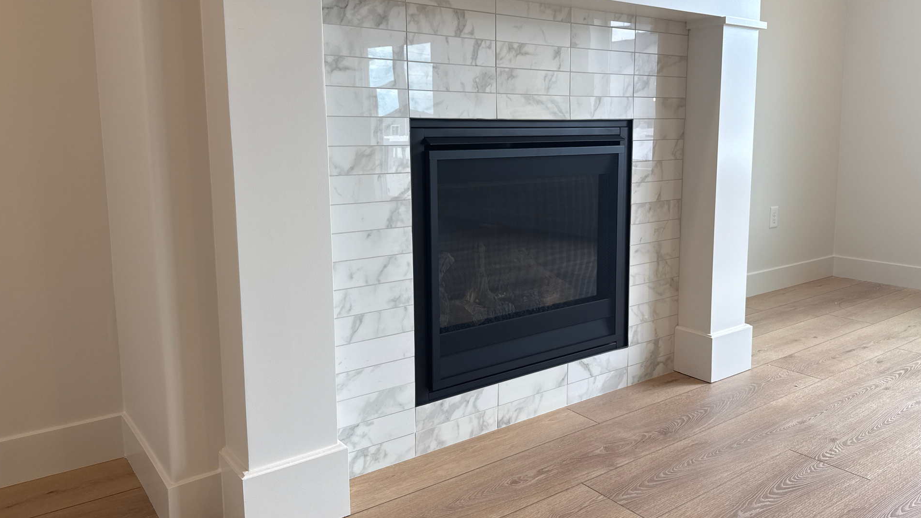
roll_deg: +0.2
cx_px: 487
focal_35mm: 28
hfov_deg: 67.9
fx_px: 684
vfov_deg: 41.4
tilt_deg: -7.5
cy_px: 221
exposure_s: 1/120
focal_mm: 6.76
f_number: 1.78
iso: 64
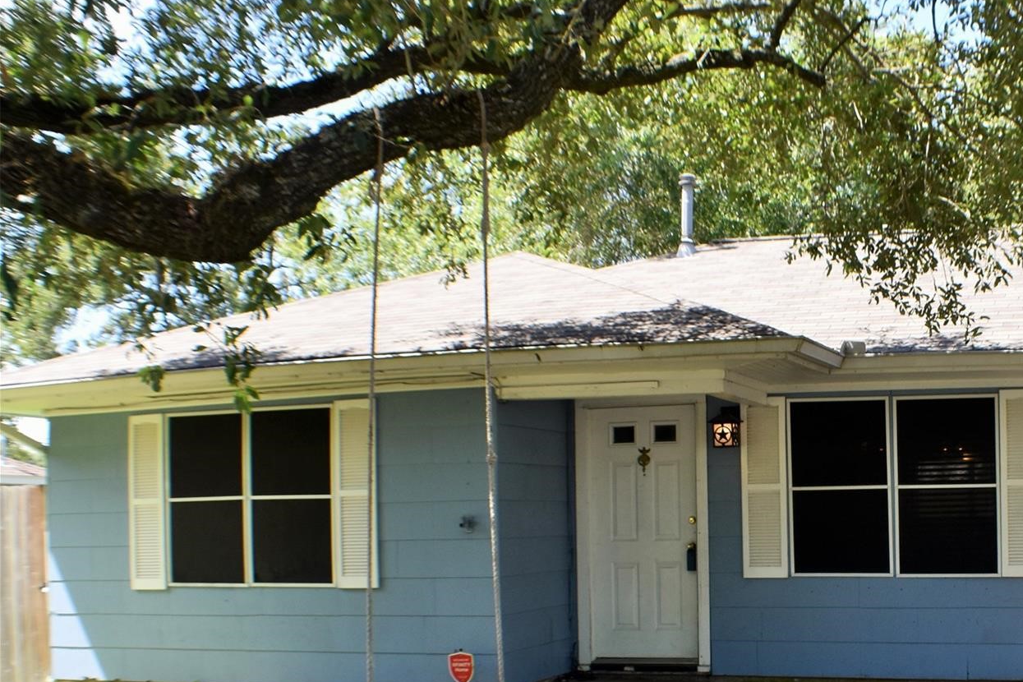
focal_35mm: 52
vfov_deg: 25.6
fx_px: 1473
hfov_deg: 36.8
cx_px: 841
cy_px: 544
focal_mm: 21
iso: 320
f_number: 8
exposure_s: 1/250
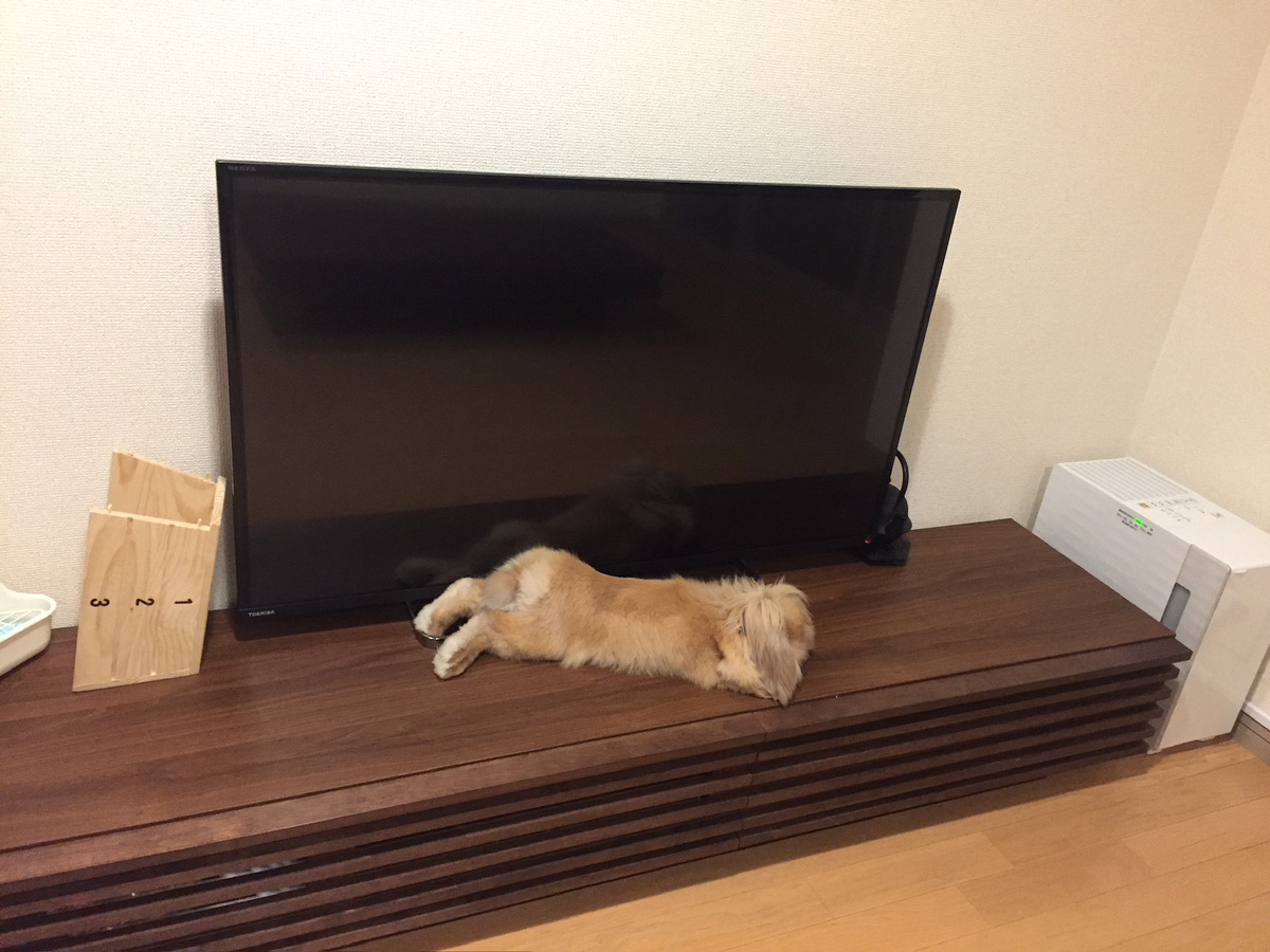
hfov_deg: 61.7
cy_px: 476
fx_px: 1064
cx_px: 635
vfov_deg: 48.2
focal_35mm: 29
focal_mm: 4.15
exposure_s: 1/15
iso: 320
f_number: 2.2
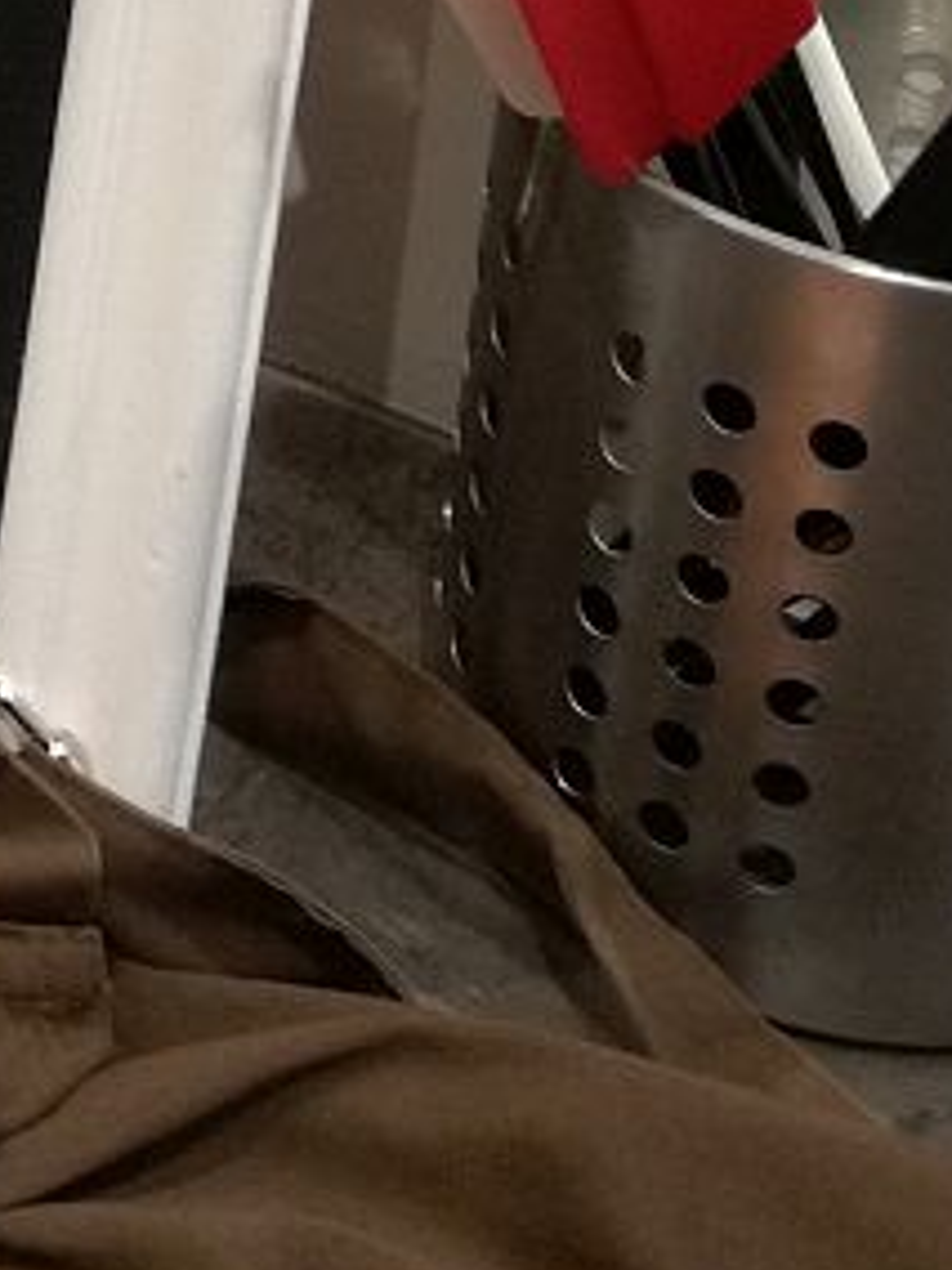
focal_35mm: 95
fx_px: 3484
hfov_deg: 14.1
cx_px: -675
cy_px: -796
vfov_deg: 17.8
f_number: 2
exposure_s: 1/33.3
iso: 125
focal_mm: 3.79
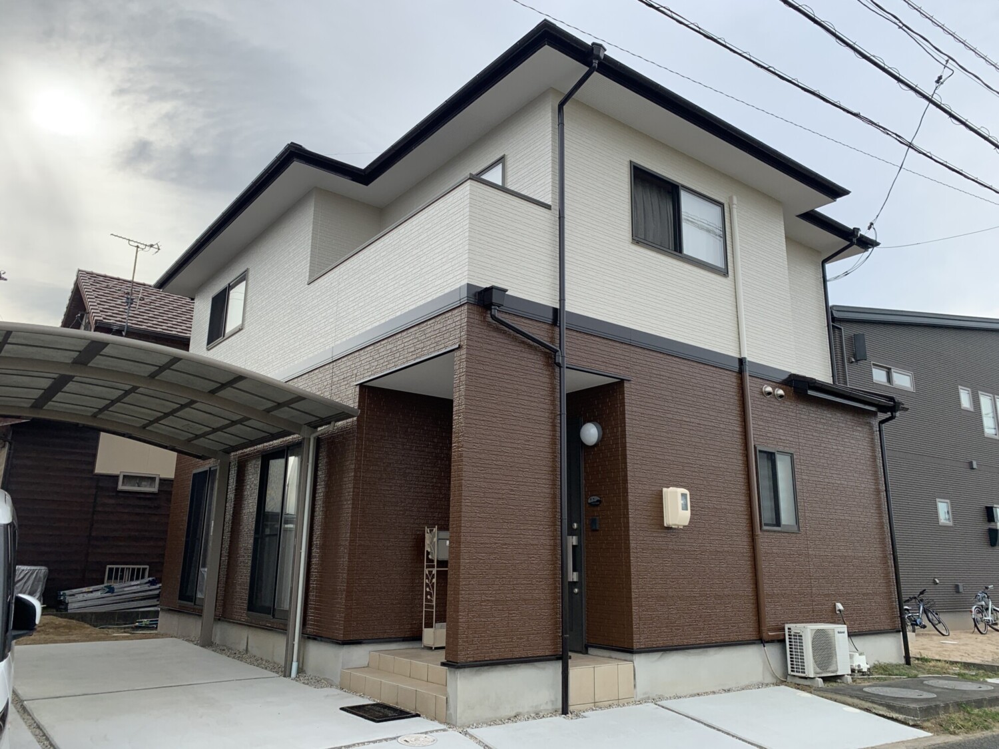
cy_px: 374
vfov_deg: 53.1
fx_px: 750
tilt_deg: +13.4
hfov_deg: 67.3
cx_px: 500
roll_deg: -0.9
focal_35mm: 26
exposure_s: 1/1314
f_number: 1.8
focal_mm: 4.25
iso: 25
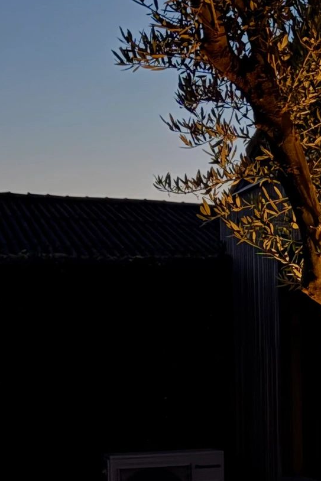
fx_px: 1136
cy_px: 420
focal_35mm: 85
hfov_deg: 15.3
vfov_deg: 23.4
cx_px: 423
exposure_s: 1/5
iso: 1000
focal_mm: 5.96
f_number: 1.6
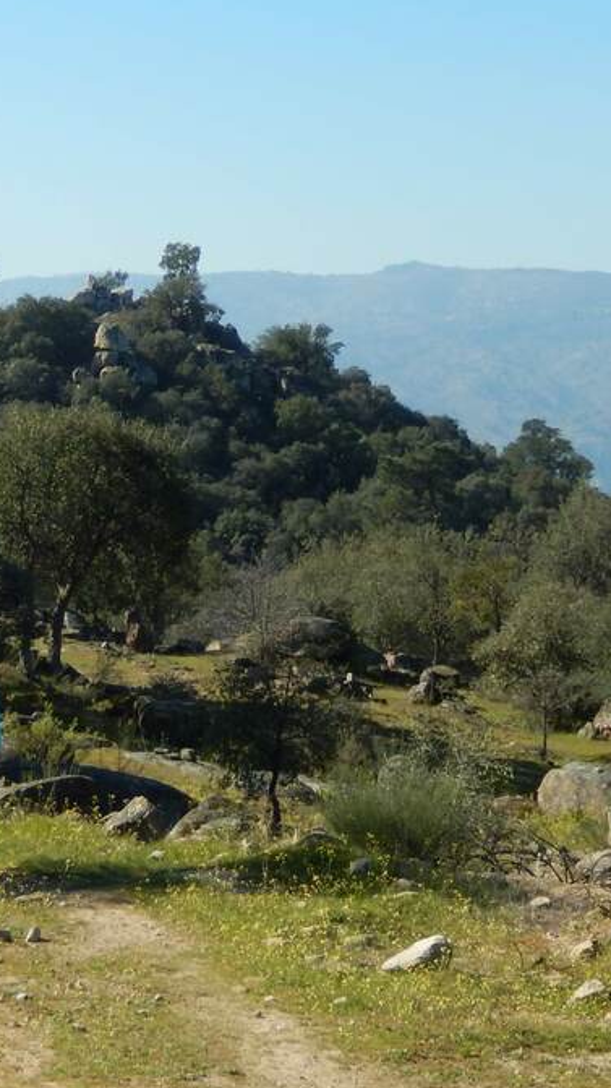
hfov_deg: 11.3
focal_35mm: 106
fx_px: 3056
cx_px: -37
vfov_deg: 20.2
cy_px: 426
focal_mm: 9.2
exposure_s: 1/800
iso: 125
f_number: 4.5
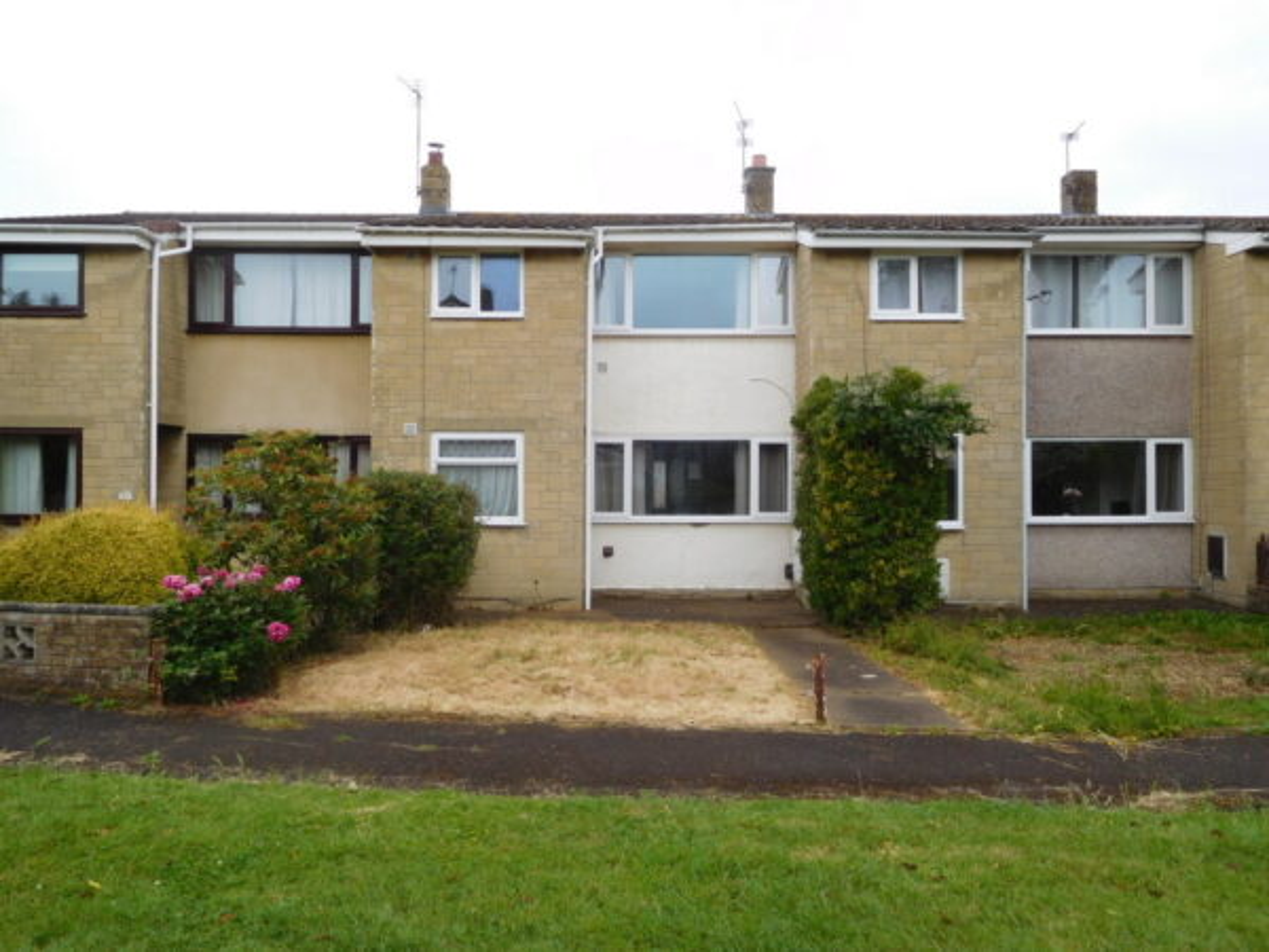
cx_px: 634
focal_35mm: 25
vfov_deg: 54.9
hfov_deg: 69.4
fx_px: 916
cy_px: 476
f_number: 3.4
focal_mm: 4.5
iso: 125
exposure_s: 1/500
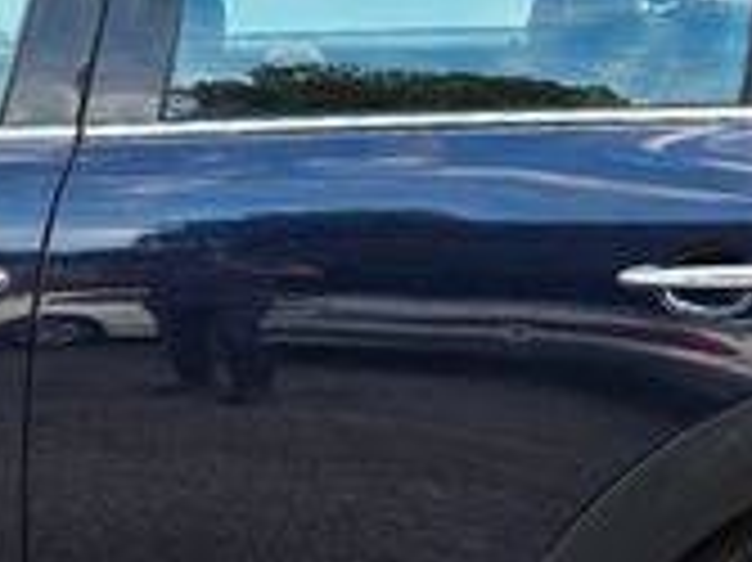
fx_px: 1910
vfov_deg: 16.6
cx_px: 0
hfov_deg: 21.5
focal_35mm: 88
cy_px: 495
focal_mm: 6.3
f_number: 1.7
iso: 40
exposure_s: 1/120
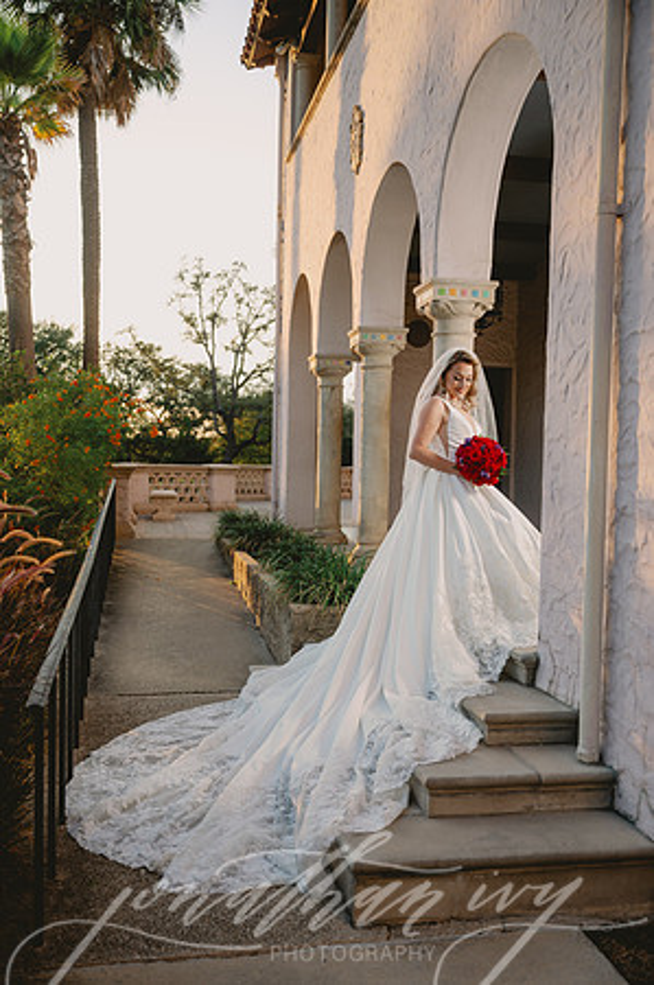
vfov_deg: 53.2
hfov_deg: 36.8
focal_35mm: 36
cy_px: 492
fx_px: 983
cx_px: 327
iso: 50
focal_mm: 36
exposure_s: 1/200
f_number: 2.8
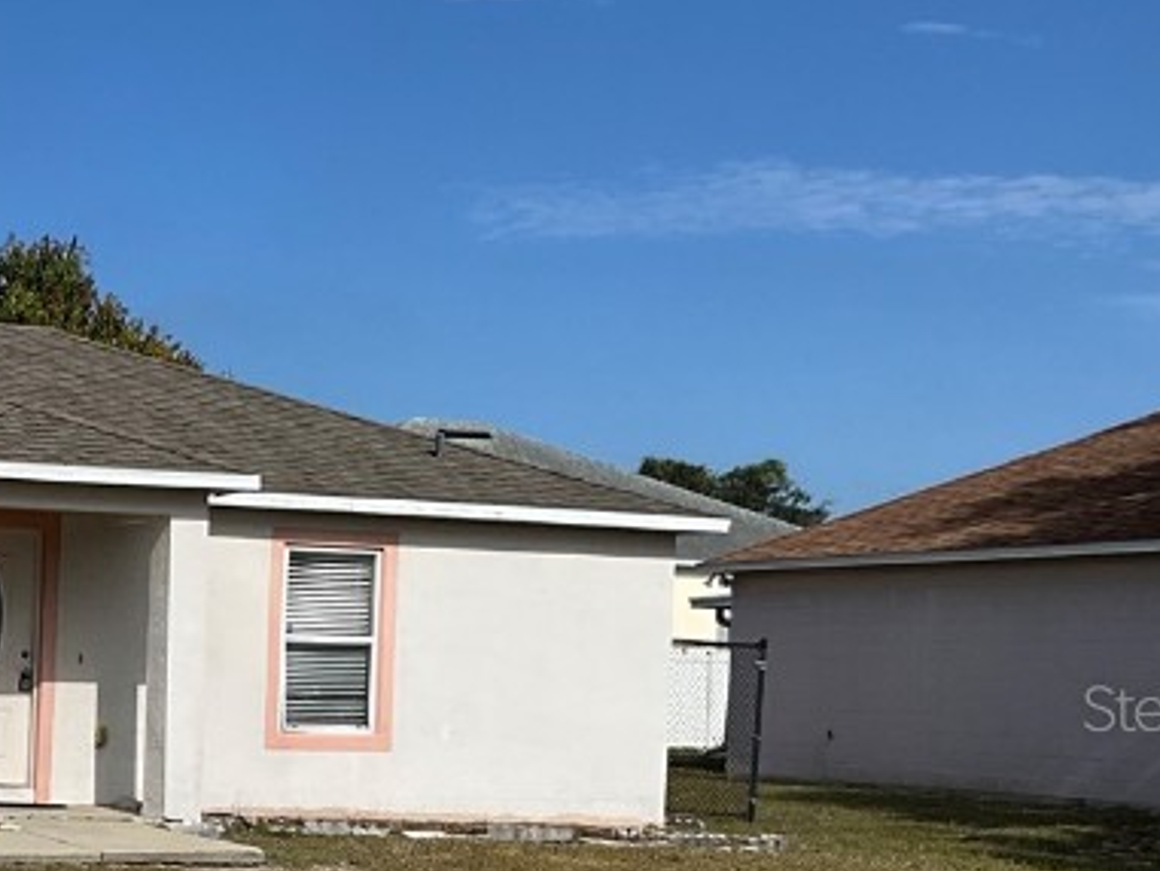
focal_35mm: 78
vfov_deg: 18.7
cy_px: 707
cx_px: -189
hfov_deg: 23.2
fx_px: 2615
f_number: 1.8
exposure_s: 1/4405
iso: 25
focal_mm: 3
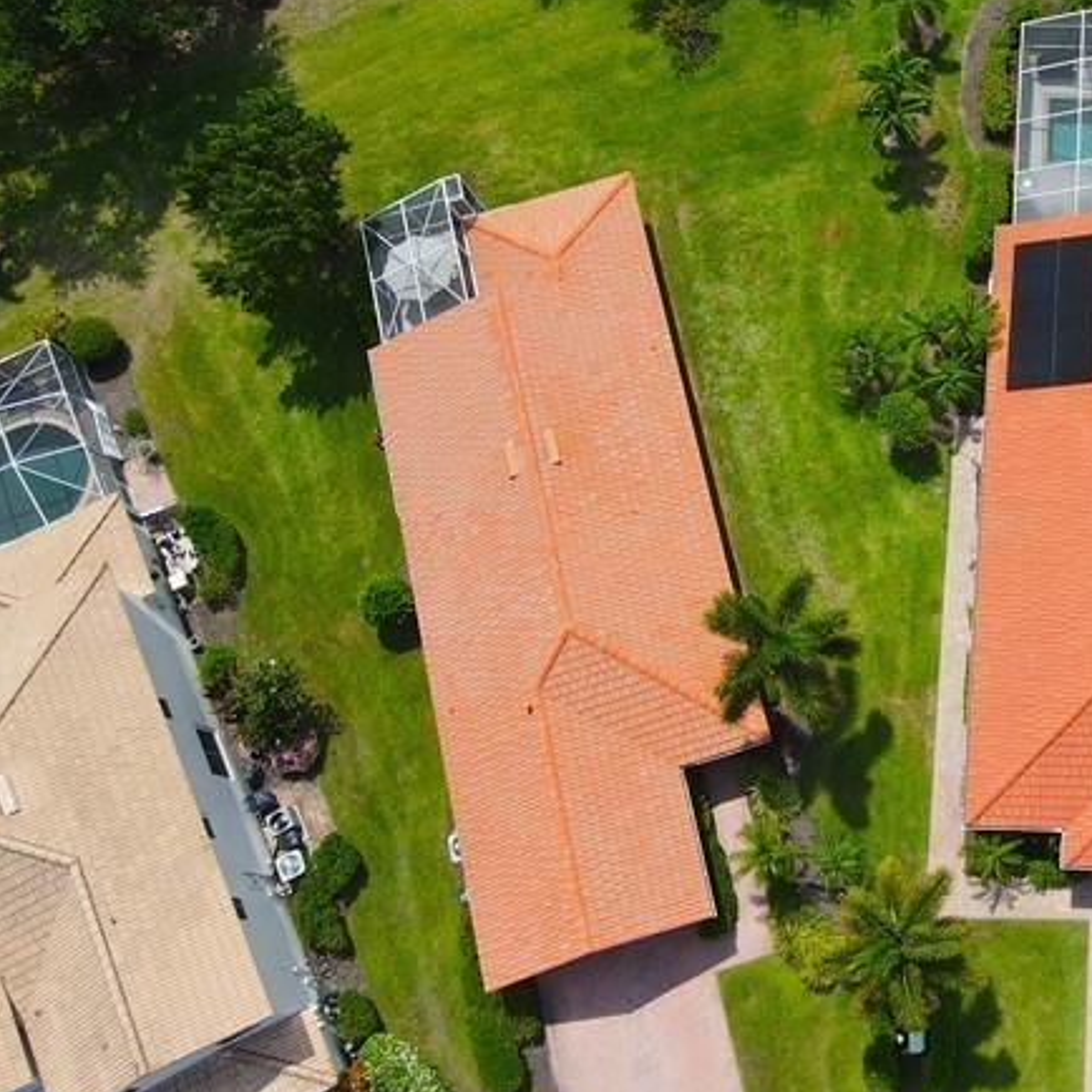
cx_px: 1122
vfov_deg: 33.3
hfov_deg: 31.2
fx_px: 1785
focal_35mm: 50
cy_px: 272
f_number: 2.8
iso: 100
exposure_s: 1/640
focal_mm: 4.5
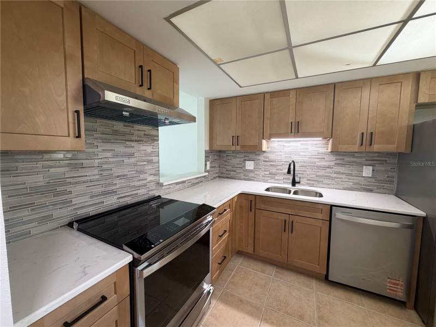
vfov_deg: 85.7
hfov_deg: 102.1
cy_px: 164
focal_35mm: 14
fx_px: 176
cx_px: 218
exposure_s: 1/60
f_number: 2.2
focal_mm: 2.22
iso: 200
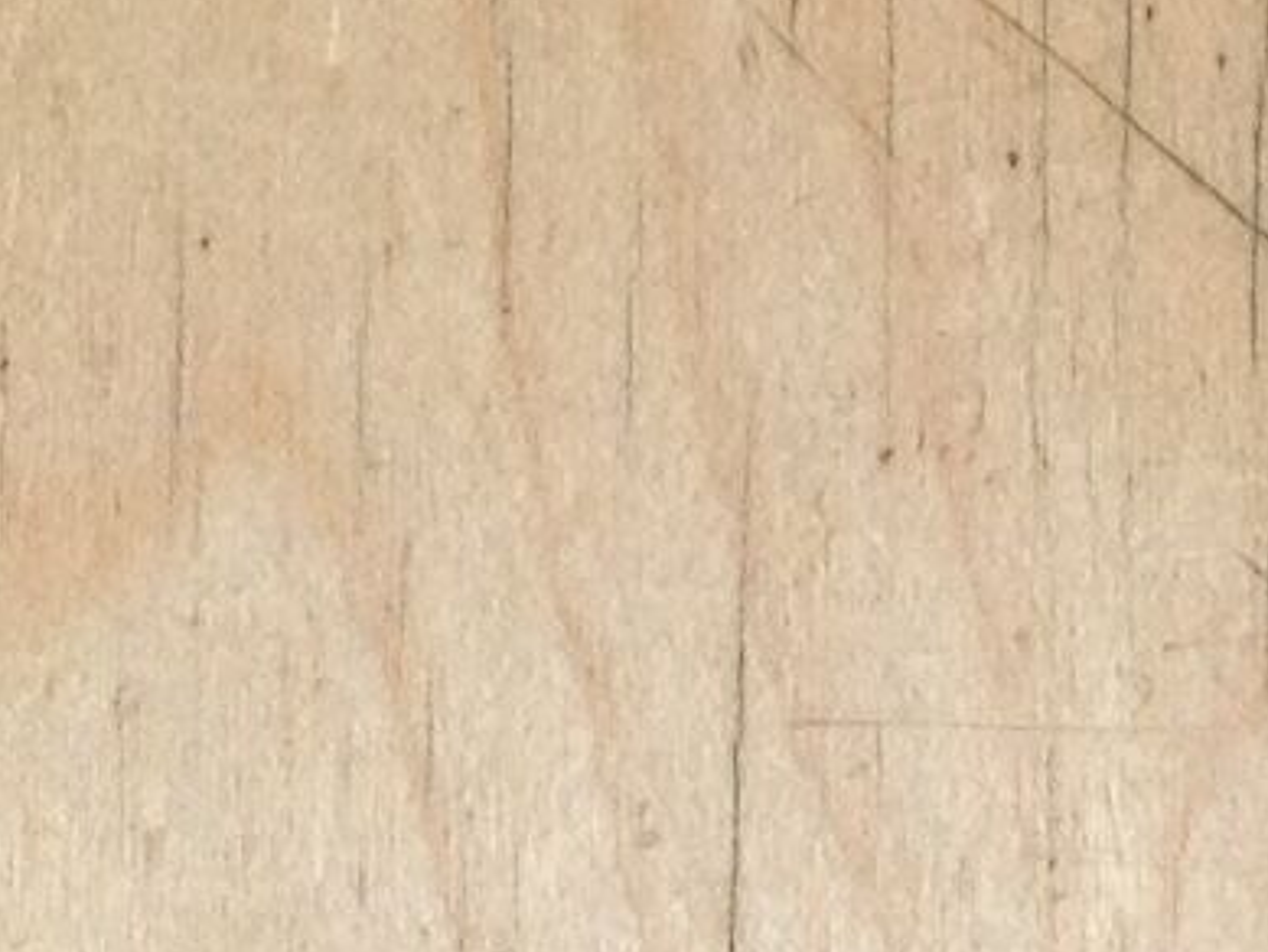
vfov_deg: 6.4
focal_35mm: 233
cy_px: 209
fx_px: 8538
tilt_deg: -66.3
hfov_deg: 8.5
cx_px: 720
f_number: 2.4
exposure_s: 1/244
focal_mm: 4.28
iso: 50
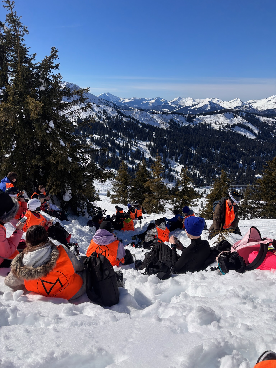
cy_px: 184
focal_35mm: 26
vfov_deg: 67.3
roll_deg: -2.6
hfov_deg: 53.1
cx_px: 138
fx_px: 276
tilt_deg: -18.4
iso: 50
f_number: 1.6
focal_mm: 5.96
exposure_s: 1/5952
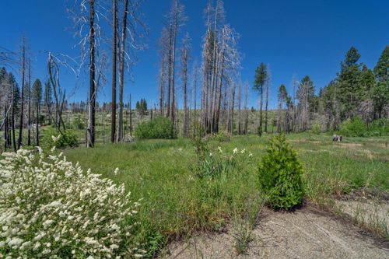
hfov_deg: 100.4
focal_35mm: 15
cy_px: 130
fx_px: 162
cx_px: 194
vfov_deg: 77.3
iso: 200
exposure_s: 1/800
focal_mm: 15
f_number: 6.3
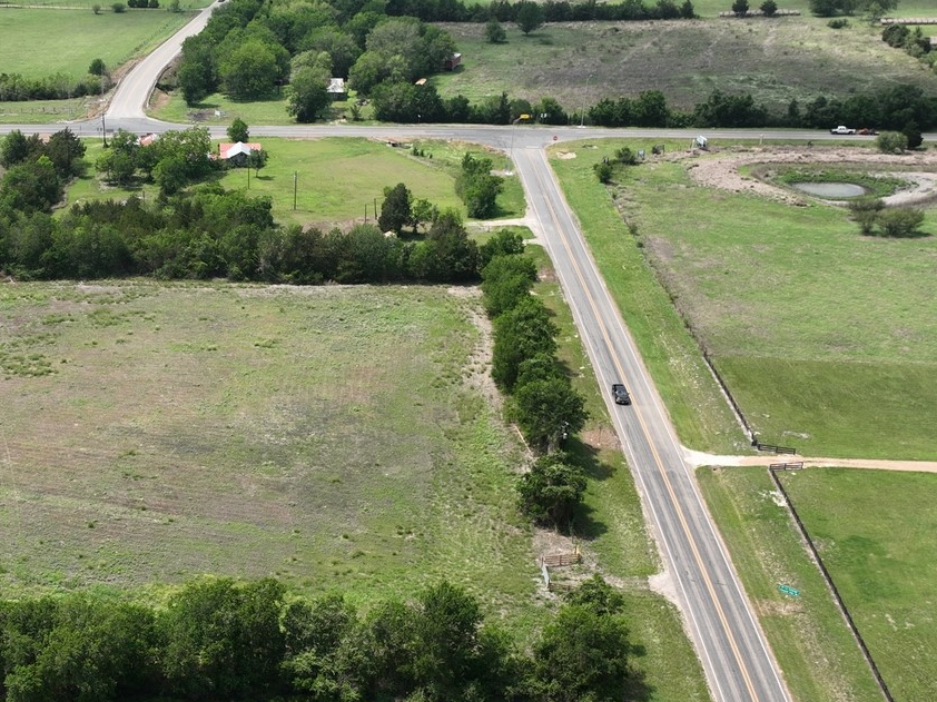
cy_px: 387
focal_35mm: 57
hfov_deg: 32.0
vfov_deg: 25.6
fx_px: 1542
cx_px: 82
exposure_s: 1/1600
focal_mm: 12.29
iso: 110
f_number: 2.8
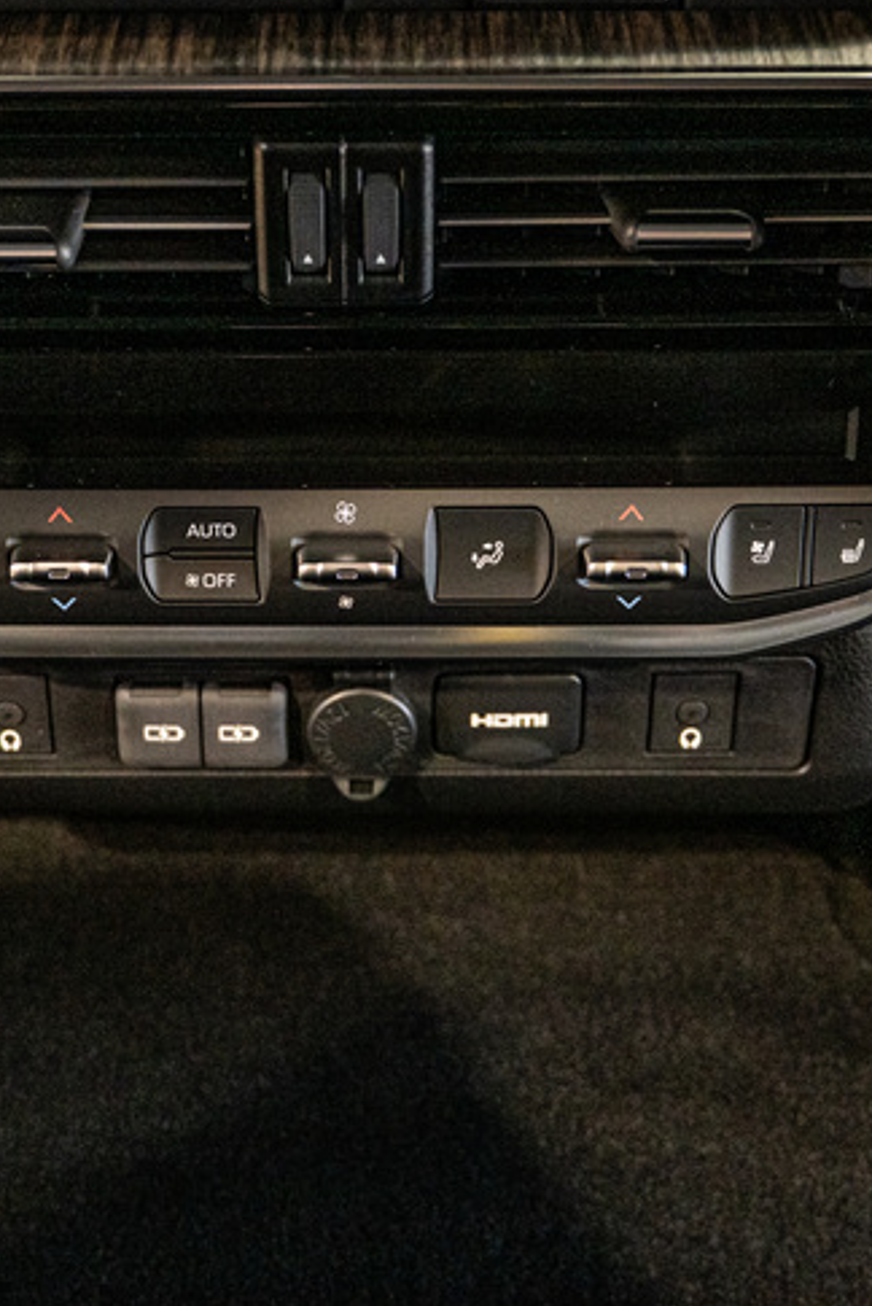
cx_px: 349
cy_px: 471
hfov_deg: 23.0
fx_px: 2140
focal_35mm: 59
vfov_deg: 33.7
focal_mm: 28
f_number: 2.8
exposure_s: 1/125
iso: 1600
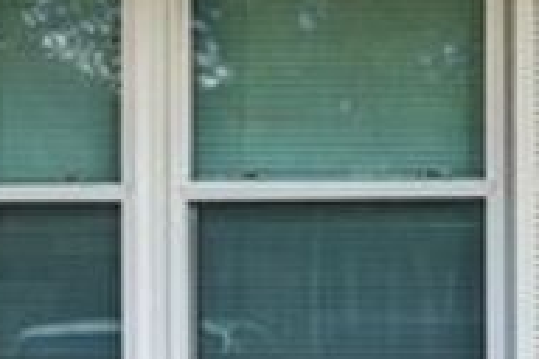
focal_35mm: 160
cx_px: 946
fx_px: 2395
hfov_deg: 11.9
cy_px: 259
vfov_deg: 8.6
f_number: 8
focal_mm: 30
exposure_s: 1/60
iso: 100
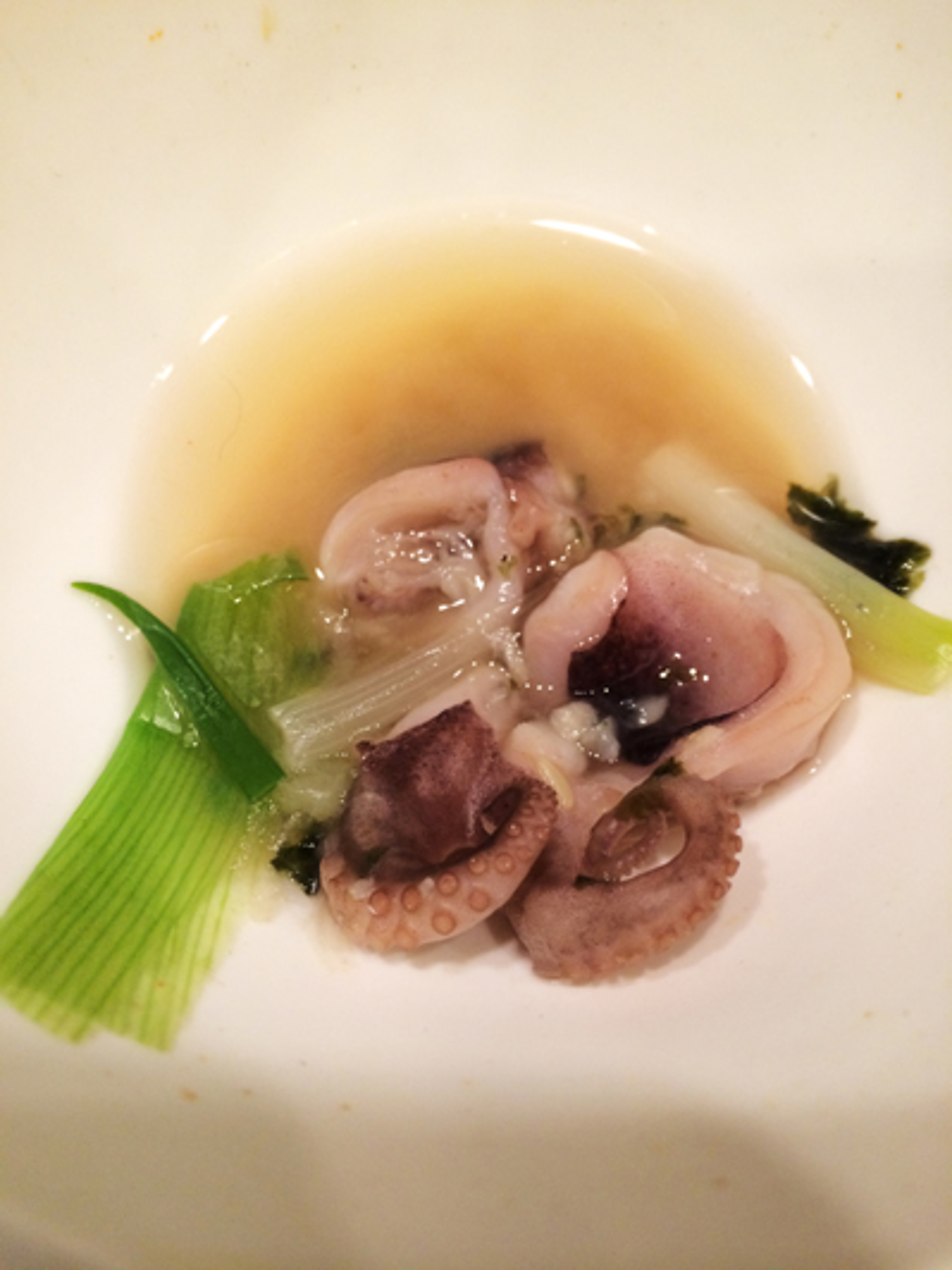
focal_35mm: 30
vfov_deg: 60.0
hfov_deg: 46.8
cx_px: 476
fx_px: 1100
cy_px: 635
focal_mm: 4.12
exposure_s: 1/30
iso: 160
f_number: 2.2
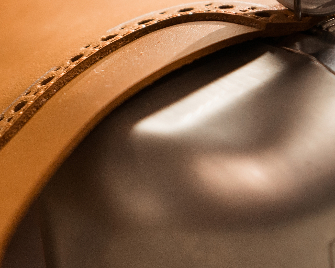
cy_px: 207
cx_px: 3
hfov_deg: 7.9
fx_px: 2399
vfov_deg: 6.4
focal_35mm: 242
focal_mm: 48
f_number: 3.5
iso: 320
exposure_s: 1/100
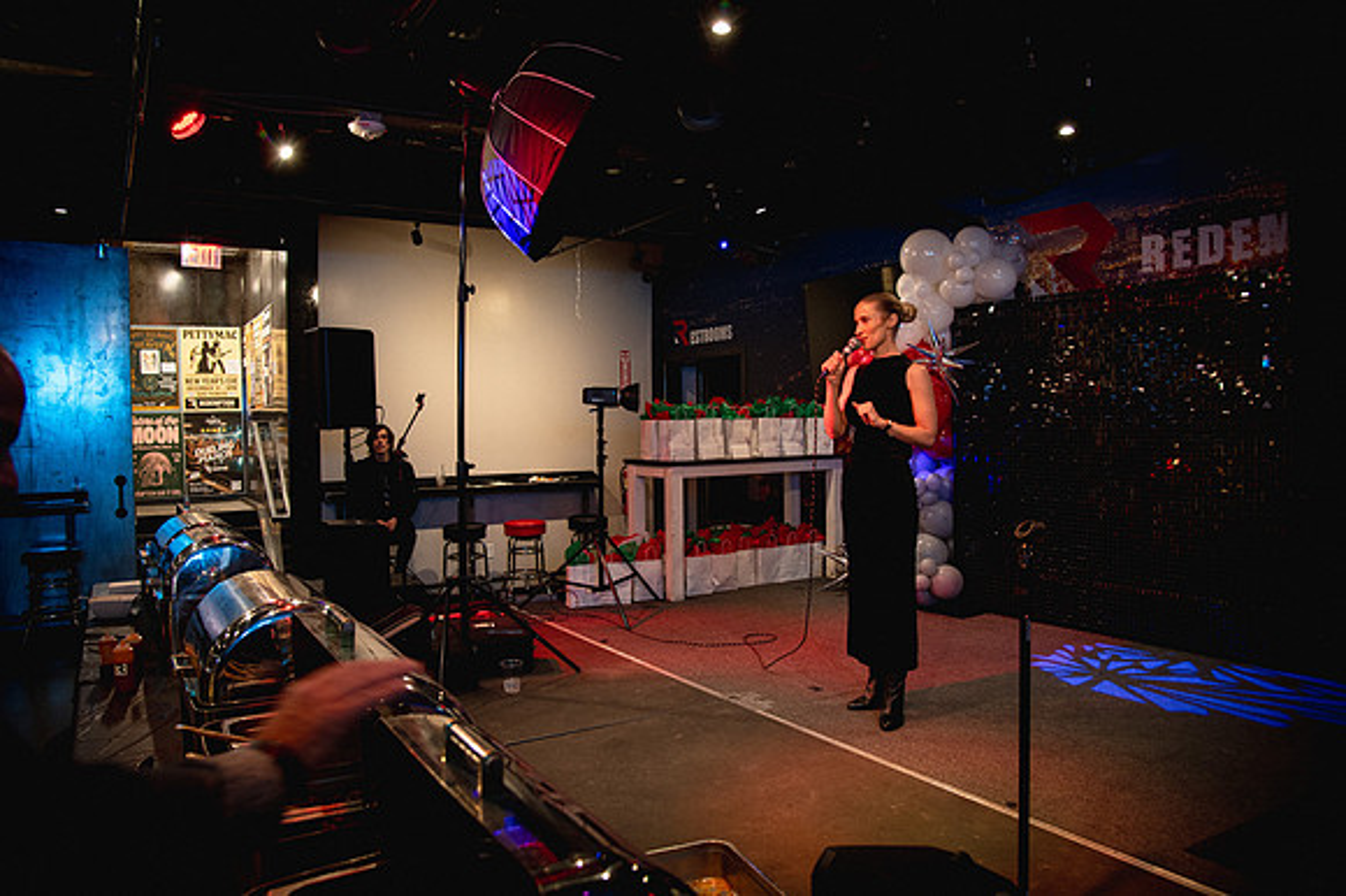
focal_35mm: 24
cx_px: 673
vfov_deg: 53.1
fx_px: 897
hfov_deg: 73.8
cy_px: 448
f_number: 4
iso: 2500
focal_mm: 24
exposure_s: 1/50
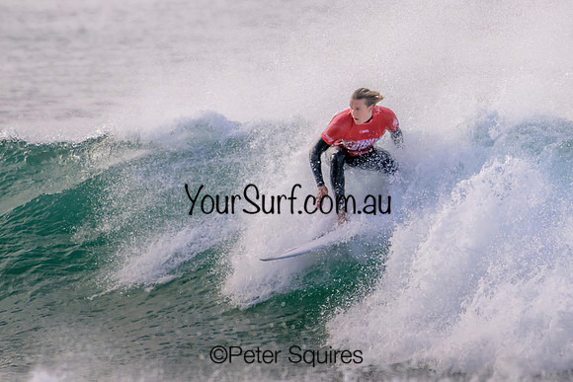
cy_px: 149
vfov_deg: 1.3
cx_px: 362
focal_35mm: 1086
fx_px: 17294
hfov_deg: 1.9
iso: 2500
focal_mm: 850
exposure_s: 1/3200
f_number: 11
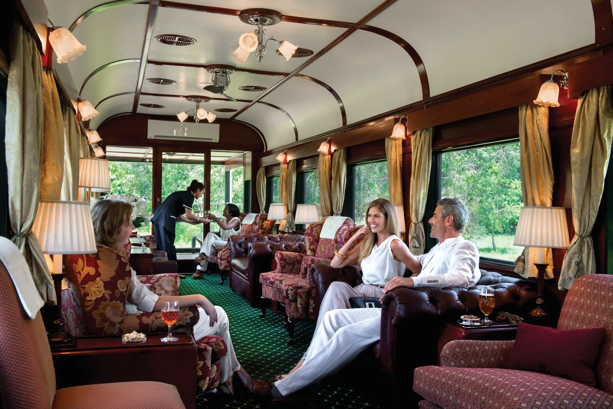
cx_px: 306
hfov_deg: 54.4
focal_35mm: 35
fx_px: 596
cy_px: 204
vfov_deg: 37.9
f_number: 6.7
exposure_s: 1/45
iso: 400
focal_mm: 35
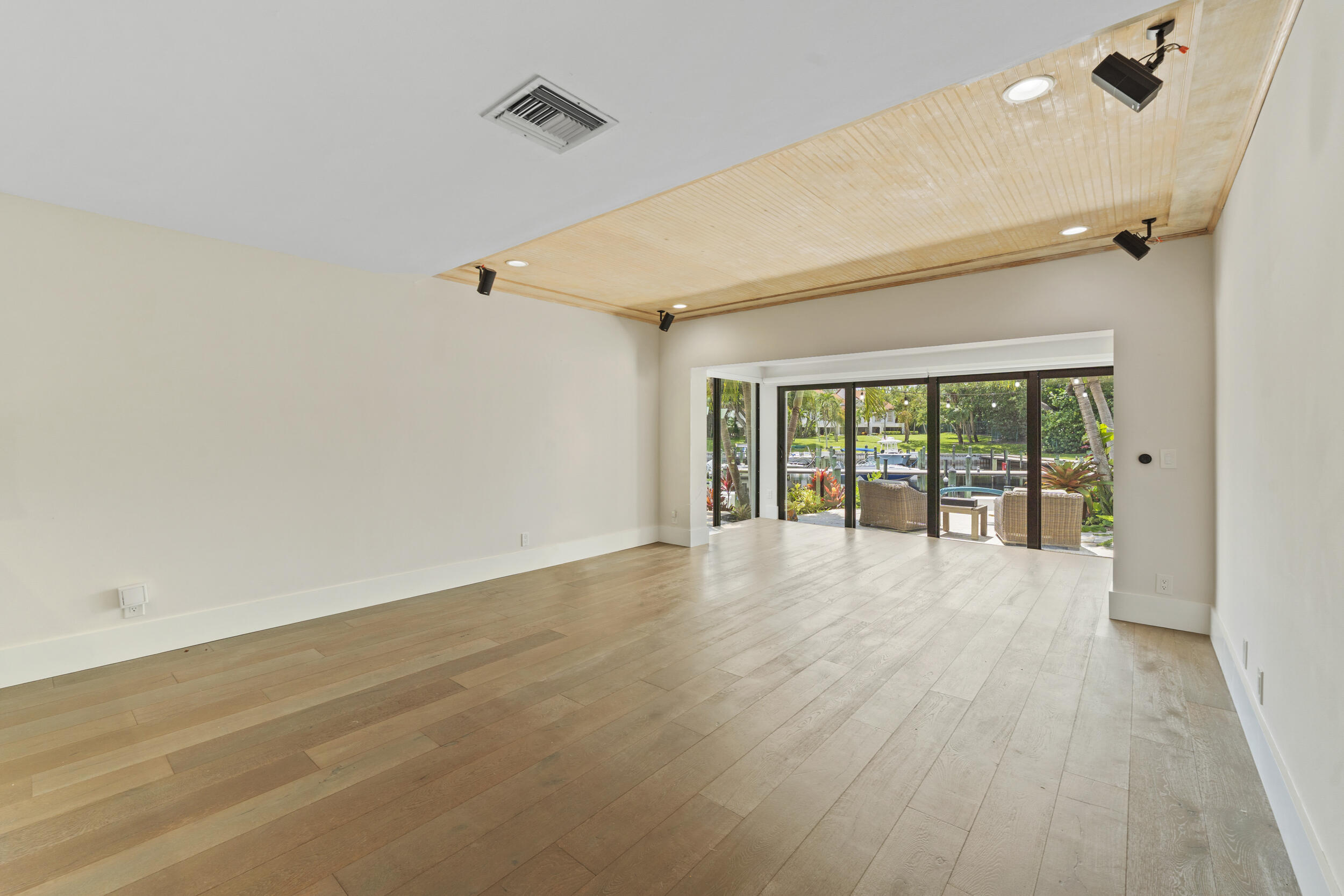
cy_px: 448
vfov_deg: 81.2
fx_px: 523
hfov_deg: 104.3
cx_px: 672
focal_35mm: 14
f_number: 9
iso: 250
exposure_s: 1/5
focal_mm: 14
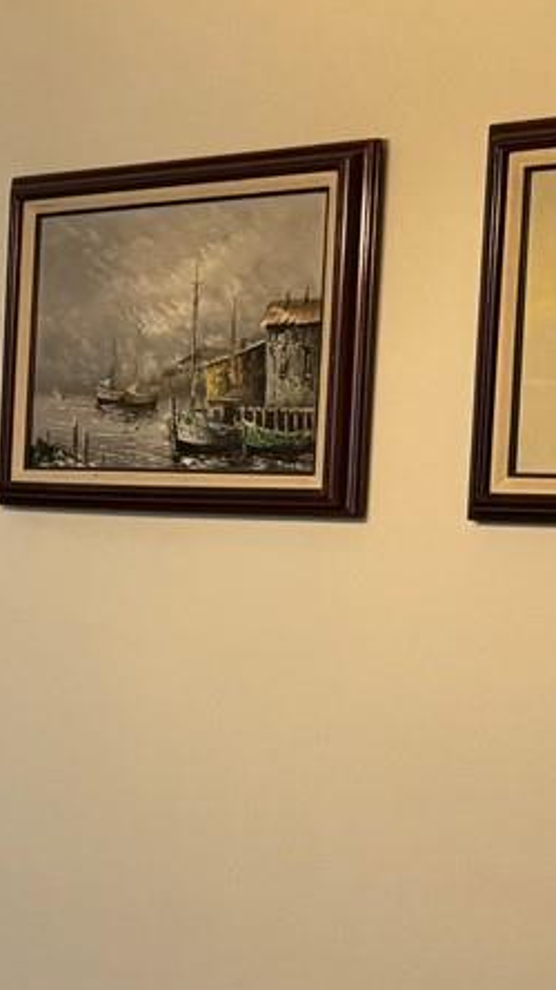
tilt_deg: -3.5
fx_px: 2466
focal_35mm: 94
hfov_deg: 10.2
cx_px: -1003
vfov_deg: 22.7
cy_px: 605
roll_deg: -0.5
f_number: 1.78
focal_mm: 6.76
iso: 320
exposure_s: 1/60
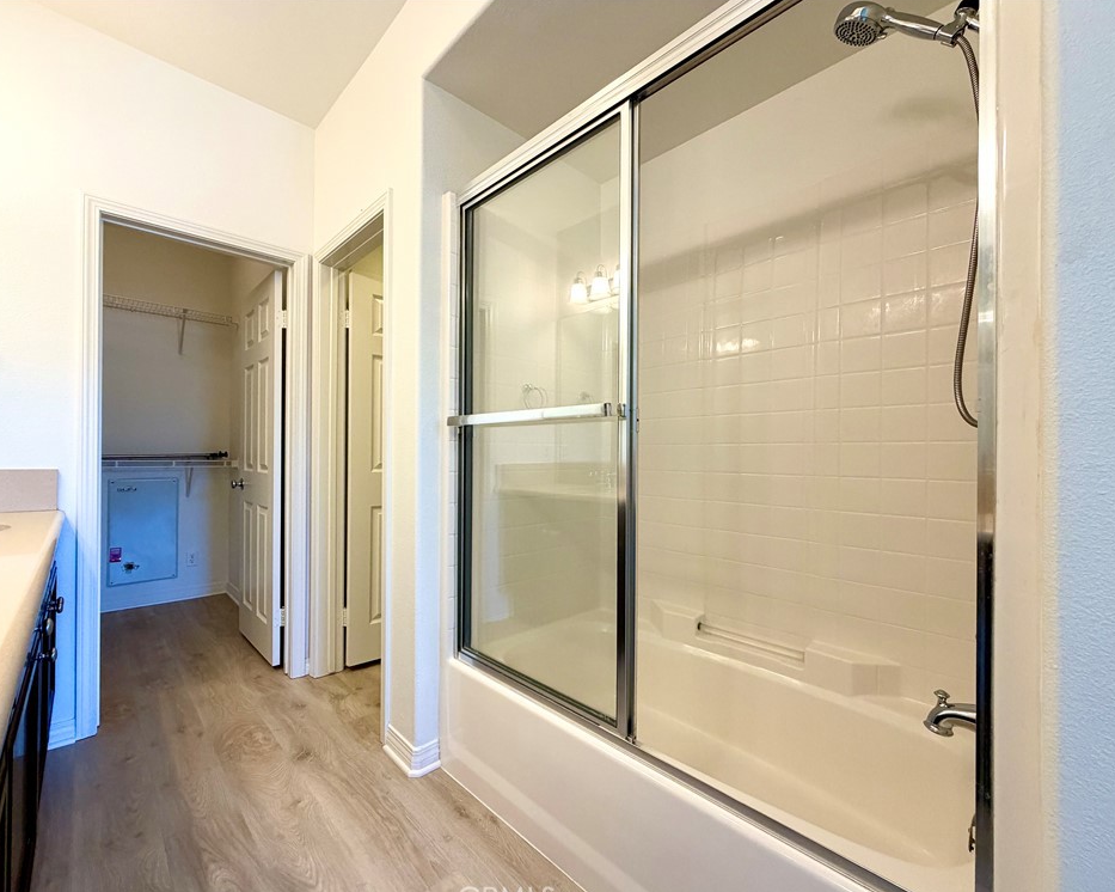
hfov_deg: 96.8
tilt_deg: -0.4
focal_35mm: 15
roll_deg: -0.6
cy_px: 456
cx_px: 538
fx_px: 495
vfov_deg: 84.0
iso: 200
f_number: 2.2
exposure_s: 1/120
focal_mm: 2.22
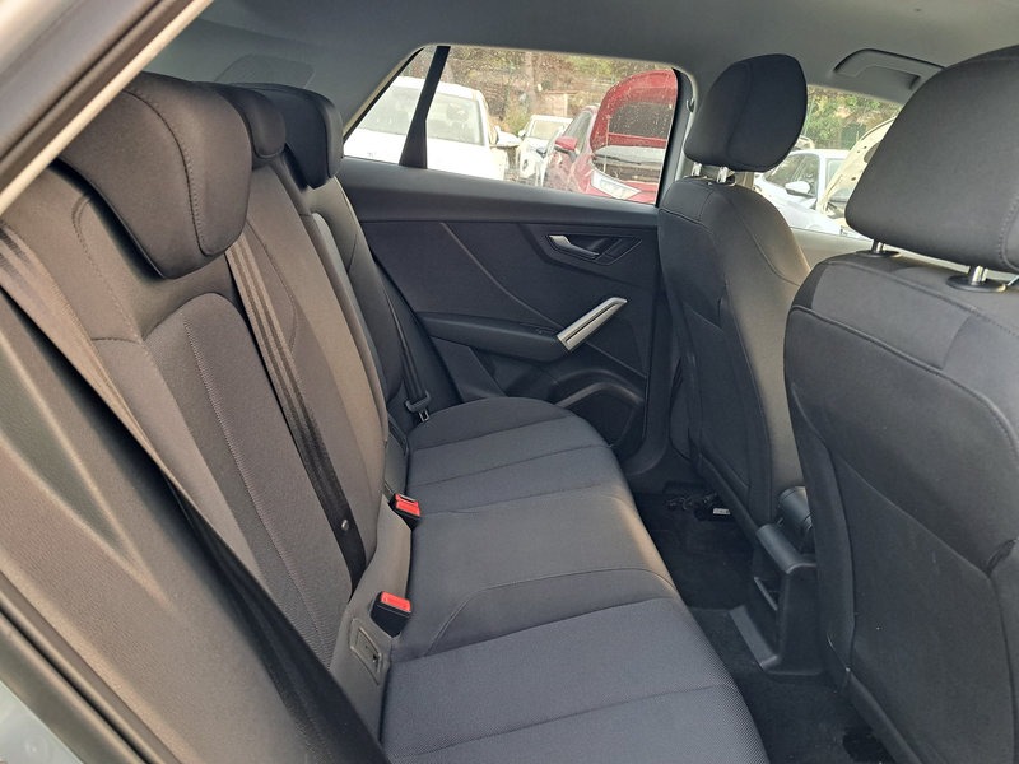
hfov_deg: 71.6
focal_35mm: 24
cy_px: 382
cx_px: 510
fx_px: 706
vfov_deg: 56.8
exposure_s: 1/50
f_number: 1.8
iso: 250
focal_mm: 5.23
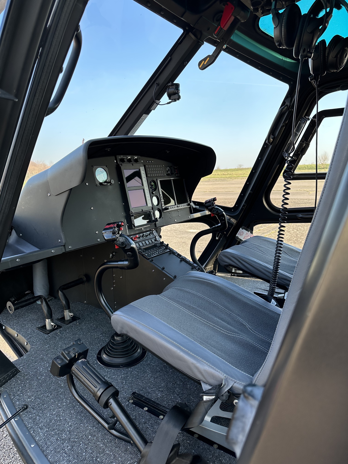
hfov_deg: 56.8
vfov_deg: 71.6
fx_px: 322
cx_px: 174
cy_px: 232
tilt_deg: -8.6
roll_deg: +2.6
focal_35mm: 24
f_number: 1.78
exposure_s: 1/615
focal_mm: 6.86
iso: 80
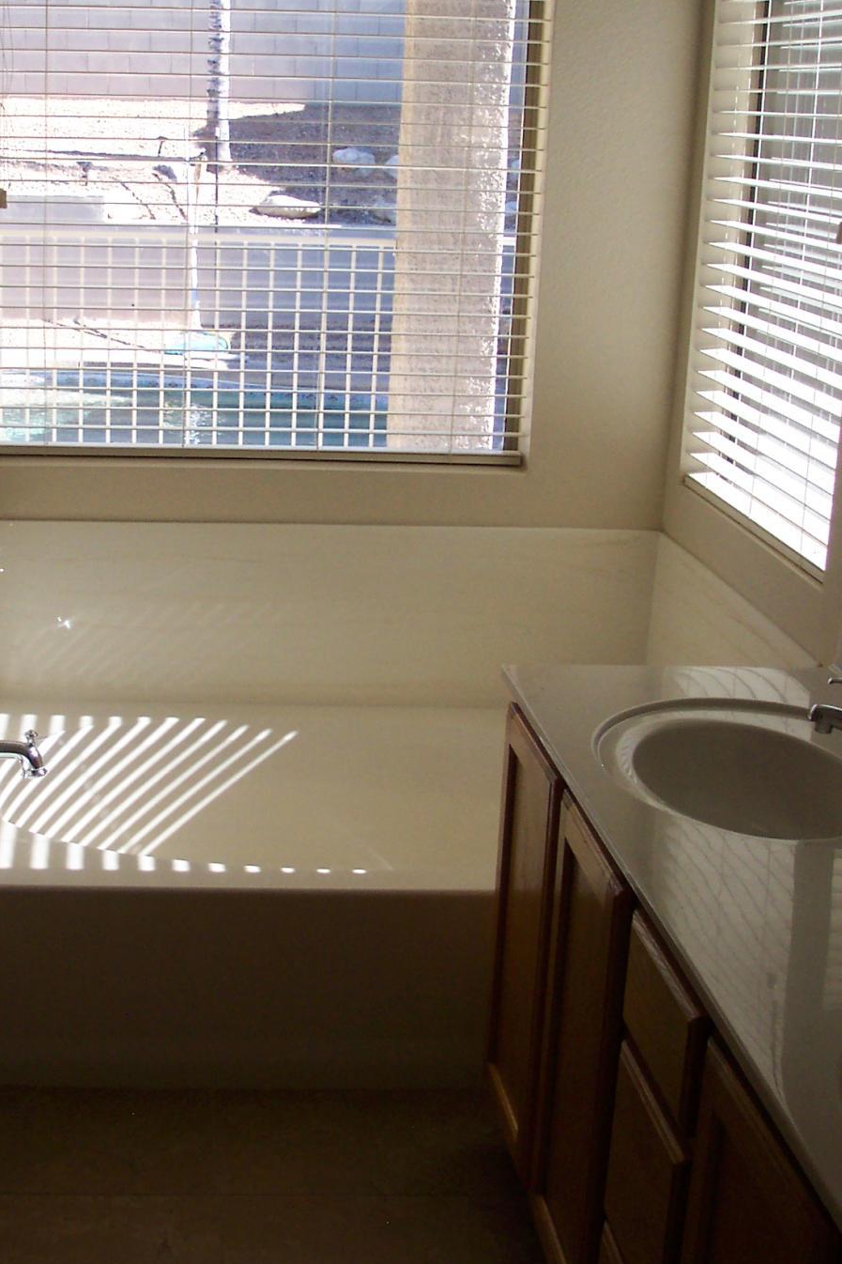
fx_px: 1825
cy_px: 577
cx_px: 236
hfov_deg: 25.7
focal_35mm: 52
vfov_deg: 38.2
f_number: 2.8
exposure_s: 1/250
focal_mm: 7.5
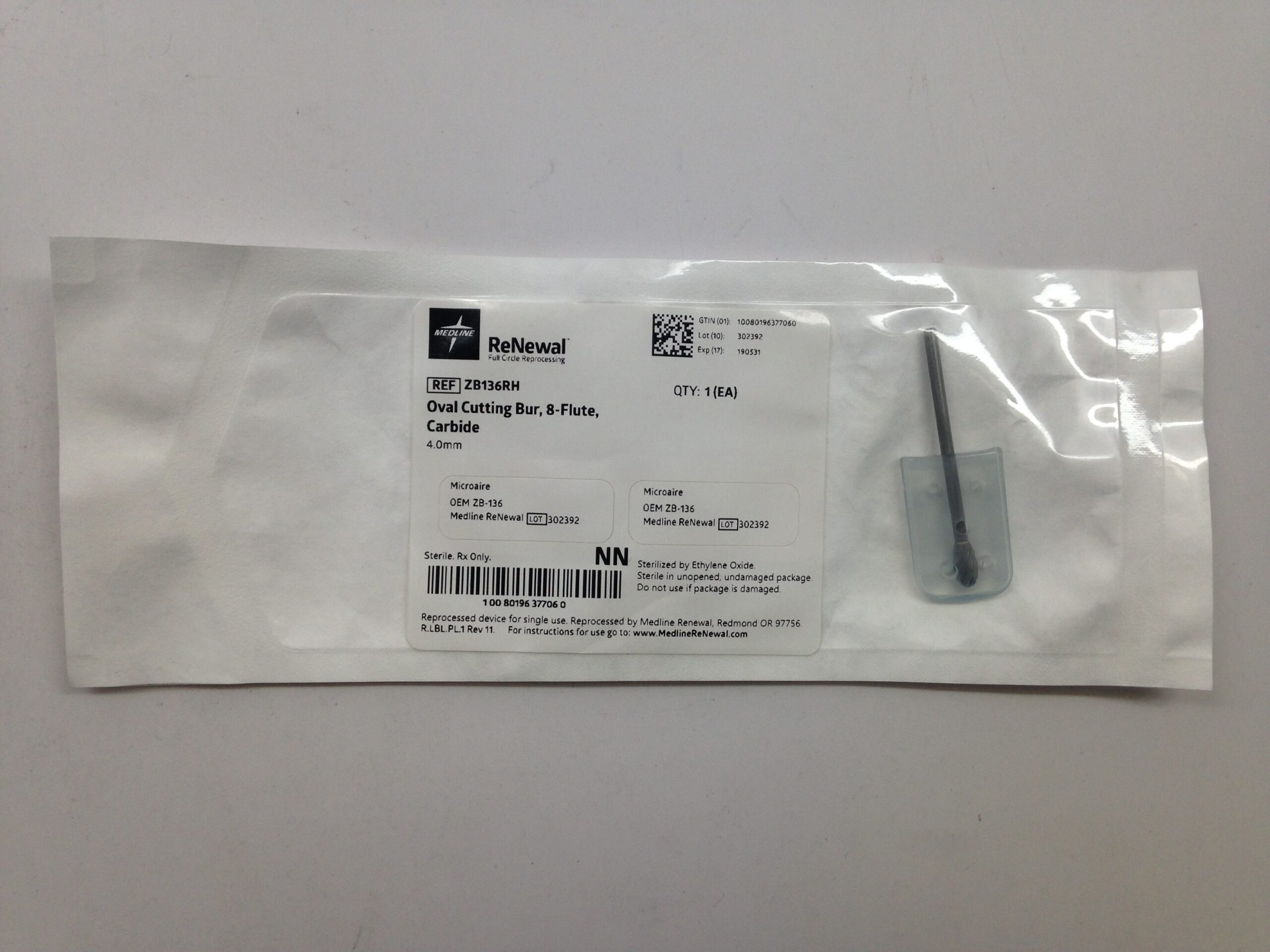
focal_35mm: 33
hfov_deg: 55.4
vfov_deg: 42.9
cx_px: 635
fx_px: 1211
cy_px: 476
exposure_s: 1/60
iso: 50
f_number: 2.4
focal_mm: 4.12
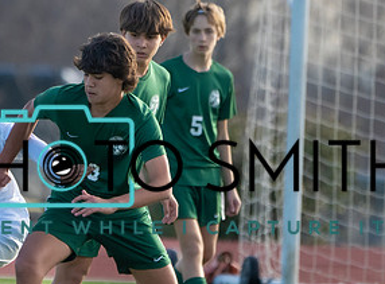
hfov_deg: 1.4
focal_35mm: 1387
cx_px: 117
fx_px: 15336
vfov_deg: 1.1
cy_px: 163
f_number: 5.6
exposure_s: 1/1250
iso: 640
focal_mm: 400
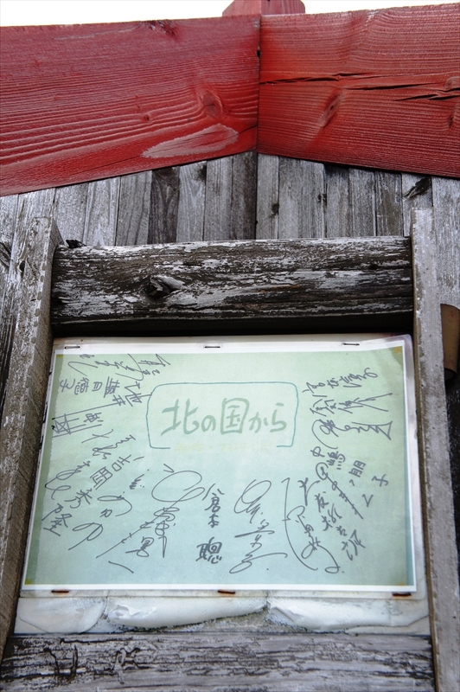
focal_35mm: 60
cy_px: 346
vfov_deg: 33.4
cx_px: 230
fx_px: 1152
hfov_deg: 22.6
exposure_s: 1/320
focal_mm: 40
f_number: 6.3
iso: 200
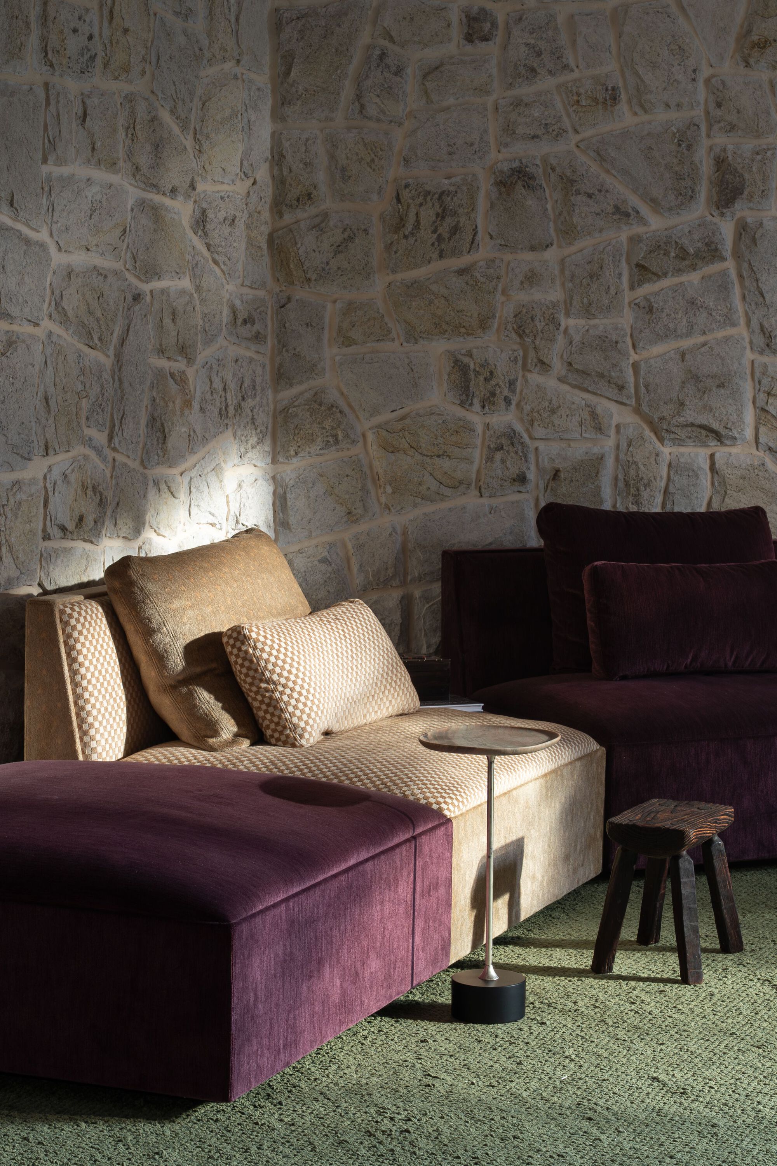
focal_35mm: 80
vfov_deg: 25.4
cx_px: 388
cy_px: 583
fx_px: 2590
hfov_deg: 17.1
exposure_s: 2.5
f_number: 11
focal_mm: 53.9
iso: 125
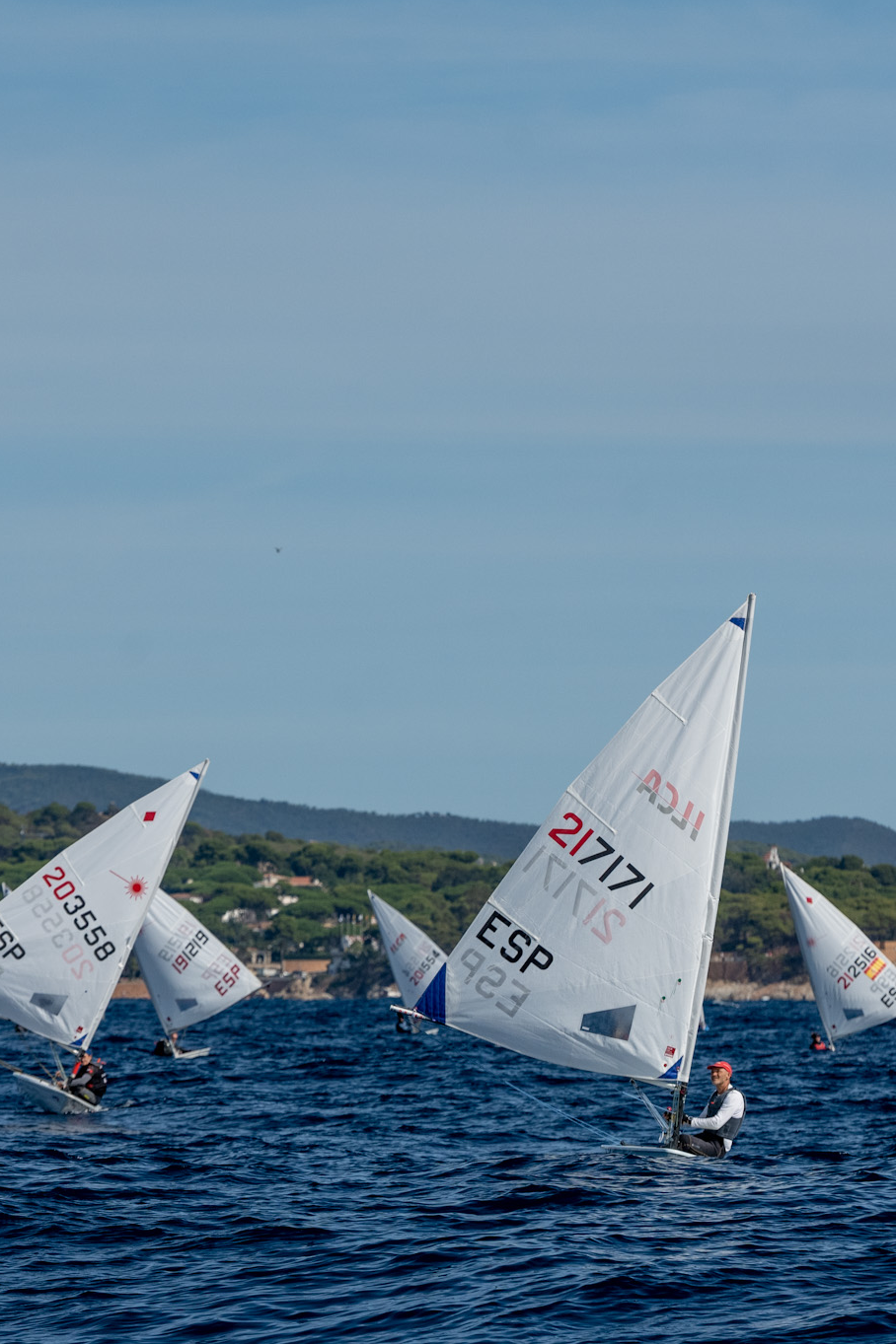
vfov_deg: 7.8
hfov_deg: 5.2
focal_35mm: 263
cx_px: 478
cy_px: 672
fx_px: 9823
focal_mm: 175
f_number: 6.3
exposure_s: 1/2000
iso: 500
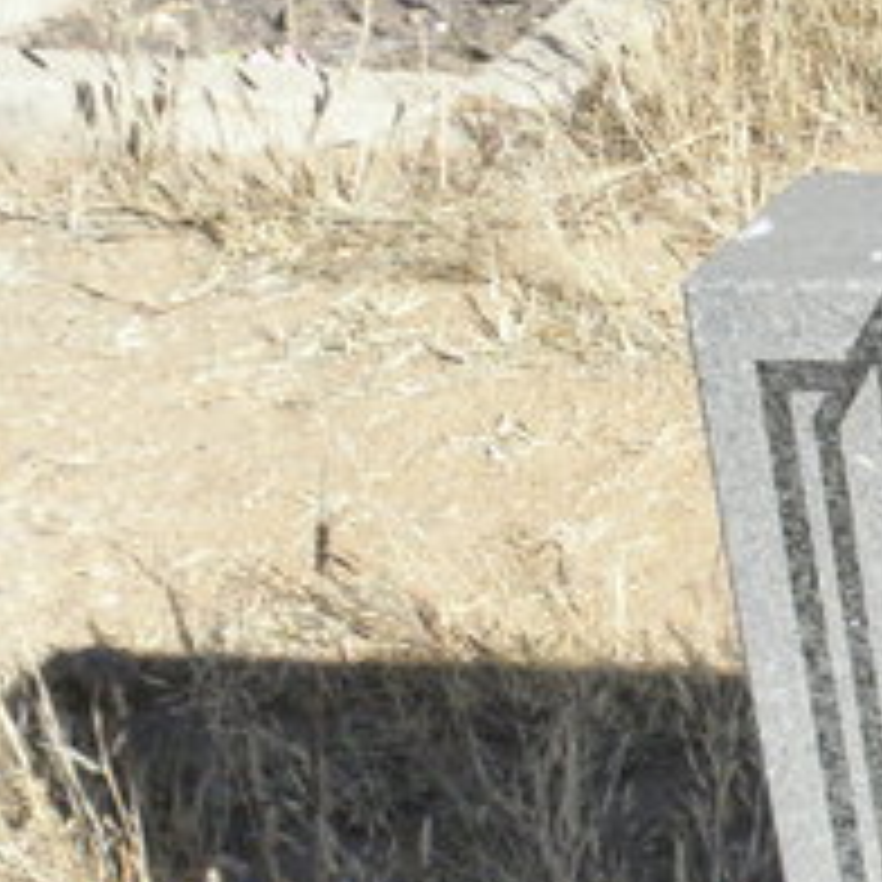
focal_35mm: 94
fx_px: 2710
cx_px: 1508
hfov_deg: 16.1
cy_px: 824
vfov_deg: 18.1
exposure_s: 1/500
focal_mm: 4.6
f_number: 6.3
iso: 200
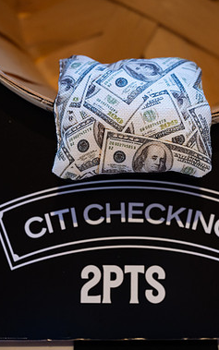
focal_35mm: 66
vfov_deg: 31.1
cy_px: 176
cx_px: 143
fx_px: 630
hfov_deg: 19.7
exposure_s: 1/320
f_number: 3.2
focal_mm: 40
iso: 1600
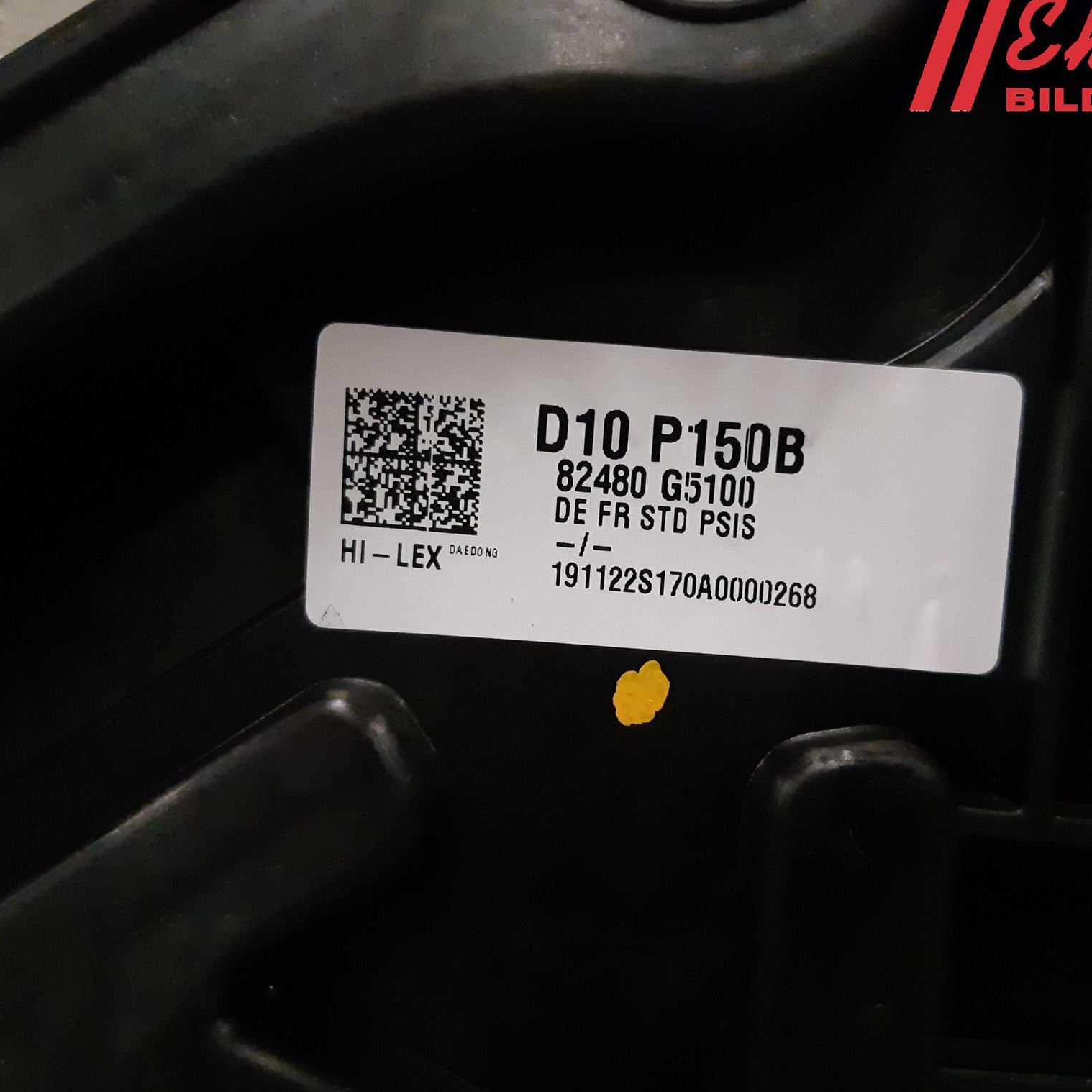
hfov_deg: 52.4
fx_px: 1106
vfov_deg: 52.5
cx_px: 614
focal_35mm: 31
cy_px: 542
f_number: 1.7
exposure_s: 1/332
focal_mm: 3.93
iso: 800
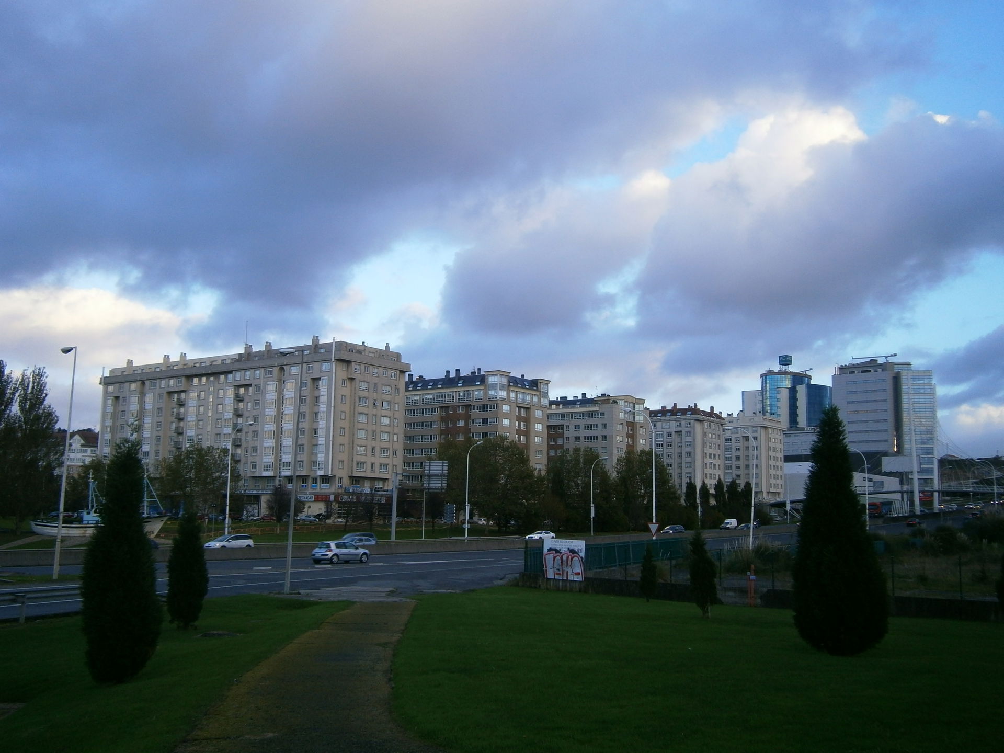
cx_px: 502
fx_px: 1044
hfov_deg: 51.4
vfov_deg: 39.7
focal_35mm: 36
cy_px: 376
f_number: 3.1
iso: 80
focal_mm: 6.4
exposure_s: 1/160
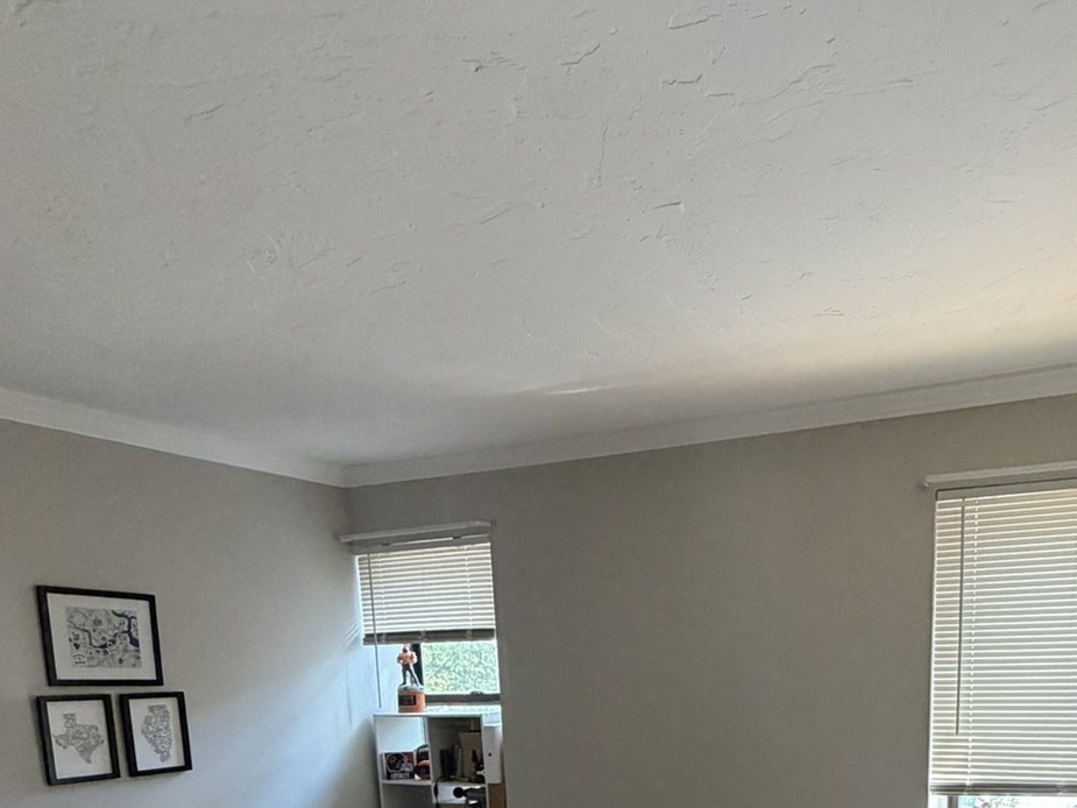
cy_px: 857
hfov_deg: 57.4
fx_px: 965
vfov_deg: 38.7
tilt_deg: -10.4
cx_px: 694
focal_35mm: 31
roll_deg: +0.9
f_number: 2.2
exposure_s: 1/60
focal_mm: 2.22
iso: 400
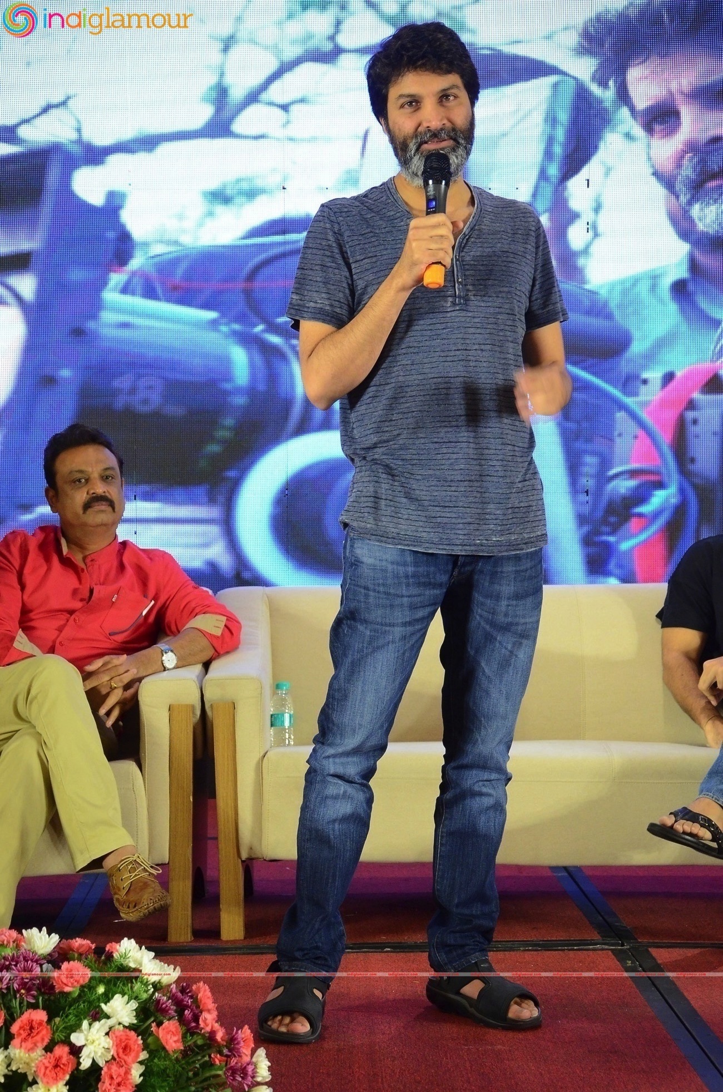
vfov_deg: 23.4
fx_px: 2633
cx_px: 362
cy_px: 546
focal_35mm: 87
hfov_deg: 15.6
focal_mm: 58
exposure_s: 1/80
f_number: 5.6
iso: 2000
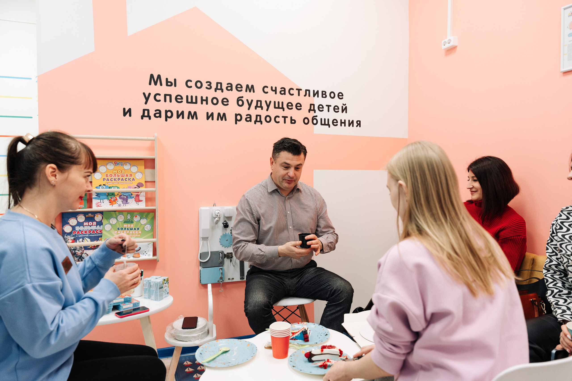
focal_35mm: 25
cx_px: 286
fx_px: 392
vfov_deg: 51.8
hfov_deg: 72.2
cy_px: 190
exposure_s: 1/160
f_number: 3.5
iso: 640
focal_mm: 24
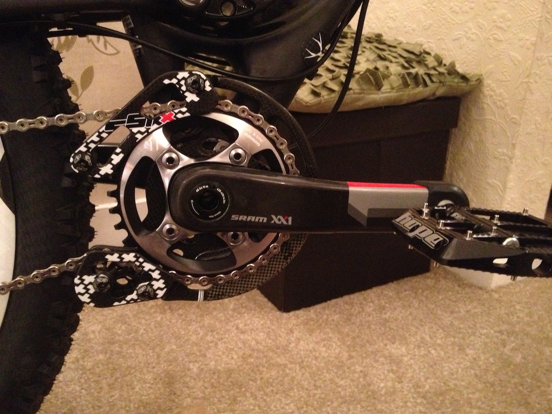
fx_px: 558
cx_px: 276
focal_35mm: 35
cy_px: 207
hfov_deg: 52.6
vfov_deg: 40.7
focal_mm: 4.28
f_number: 2.4
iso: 800
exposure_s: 1/15
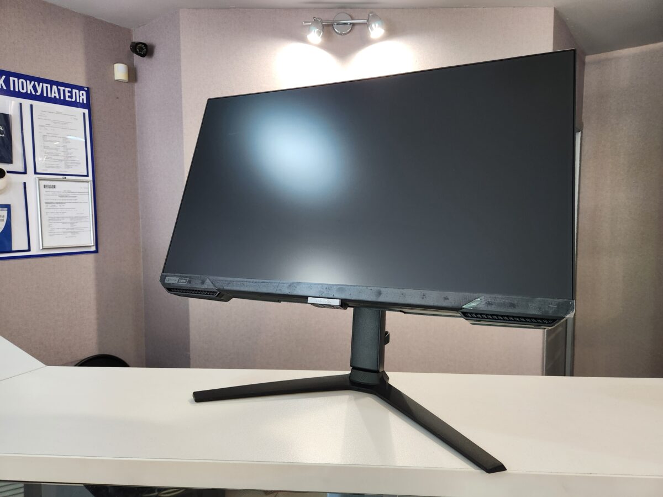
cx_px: 332
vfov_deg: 58.9
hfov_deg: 73.9
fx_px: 441
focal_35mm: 23
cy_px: 248
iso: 320
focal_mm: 5.4
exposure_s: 1/100
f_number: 1.8
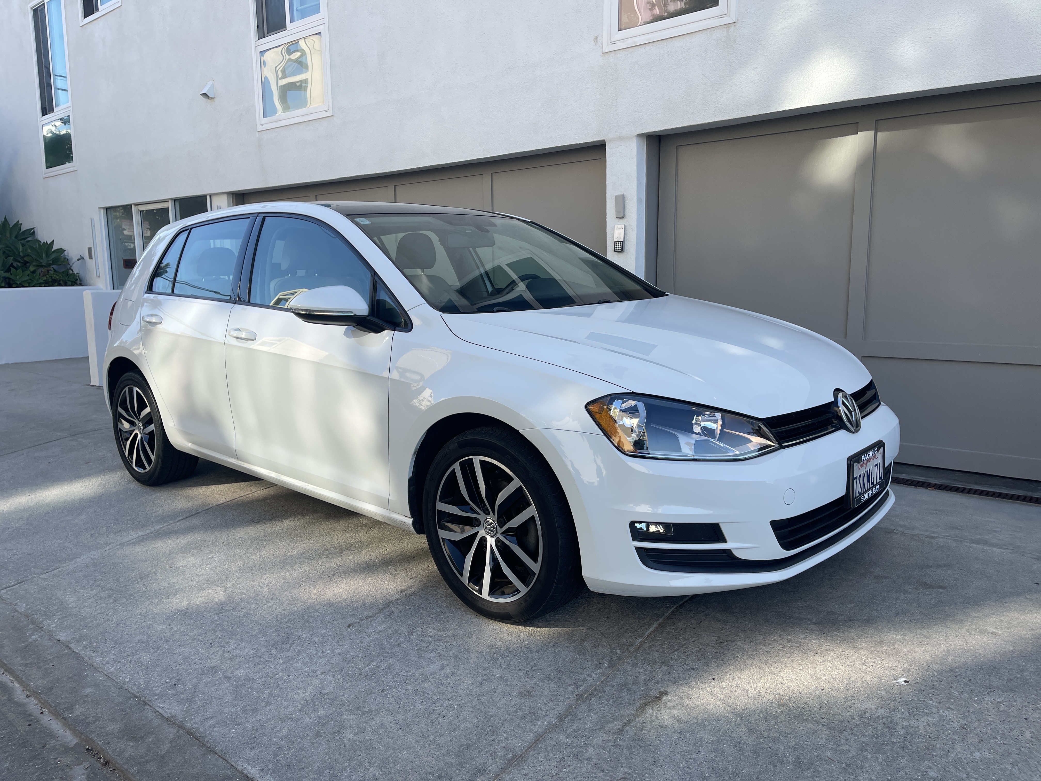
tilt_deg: -9.5
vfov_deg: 54.9
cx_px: 520
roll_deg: +0.2
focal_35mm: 25
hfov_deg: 69.4
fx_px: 752
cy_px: 390
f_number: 1.6
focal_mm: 5.1
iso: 32
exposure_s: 1/930
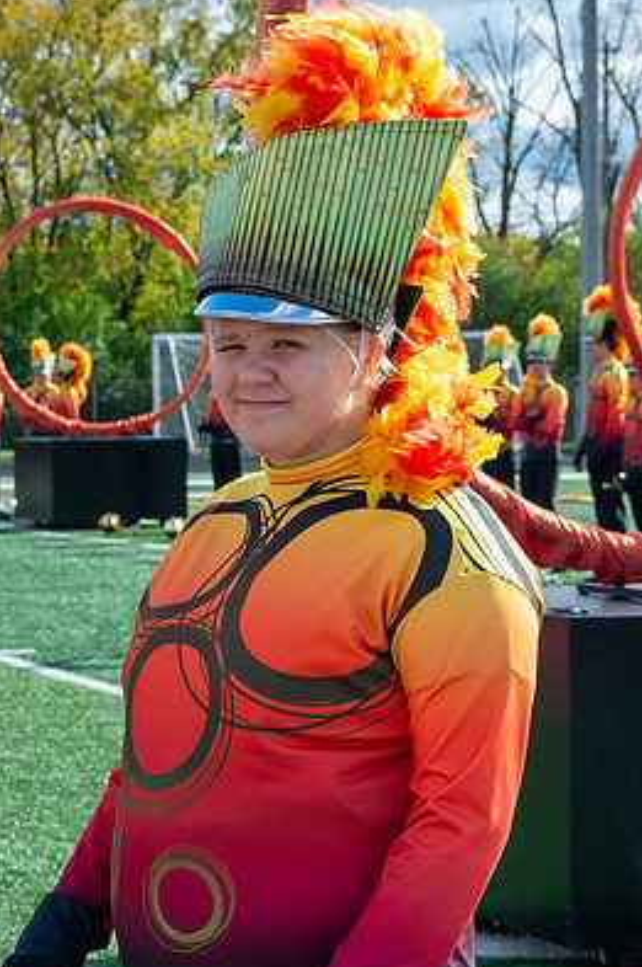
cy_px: 465
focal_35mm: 128
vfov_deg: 16.0
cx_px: 275
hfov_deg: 10.7
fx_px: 3433
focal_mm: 70
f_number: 10
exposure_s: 1/2000
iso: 1600
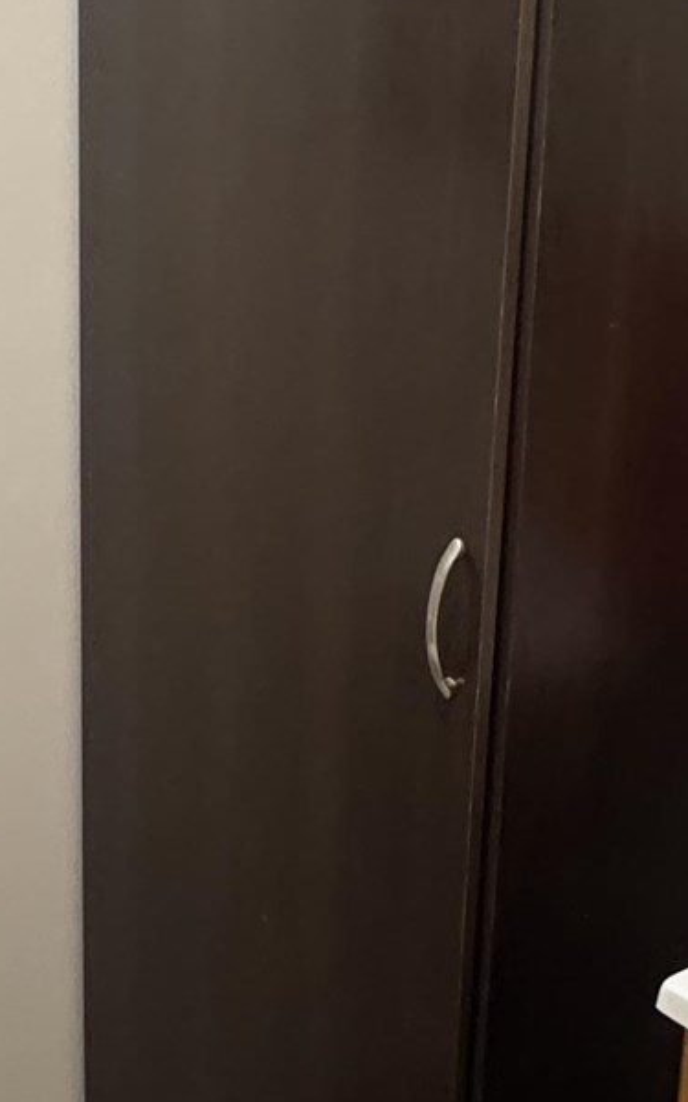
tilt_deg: -17.1
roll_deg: -2.9
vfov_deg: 35.7
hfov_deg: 22.6
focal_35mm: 57
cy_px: 606
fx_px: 1710
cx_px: 475
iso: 640
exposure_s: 1/60
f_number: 2.2
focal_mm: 2.22
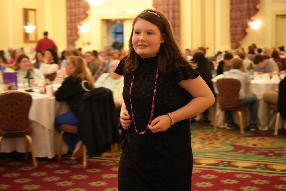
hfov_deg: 28.8
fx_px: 556
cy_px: 96
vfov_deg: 19.5
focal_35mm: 70
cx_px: 143
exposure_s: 1/80
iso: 12800
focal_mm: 70
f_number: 5.6
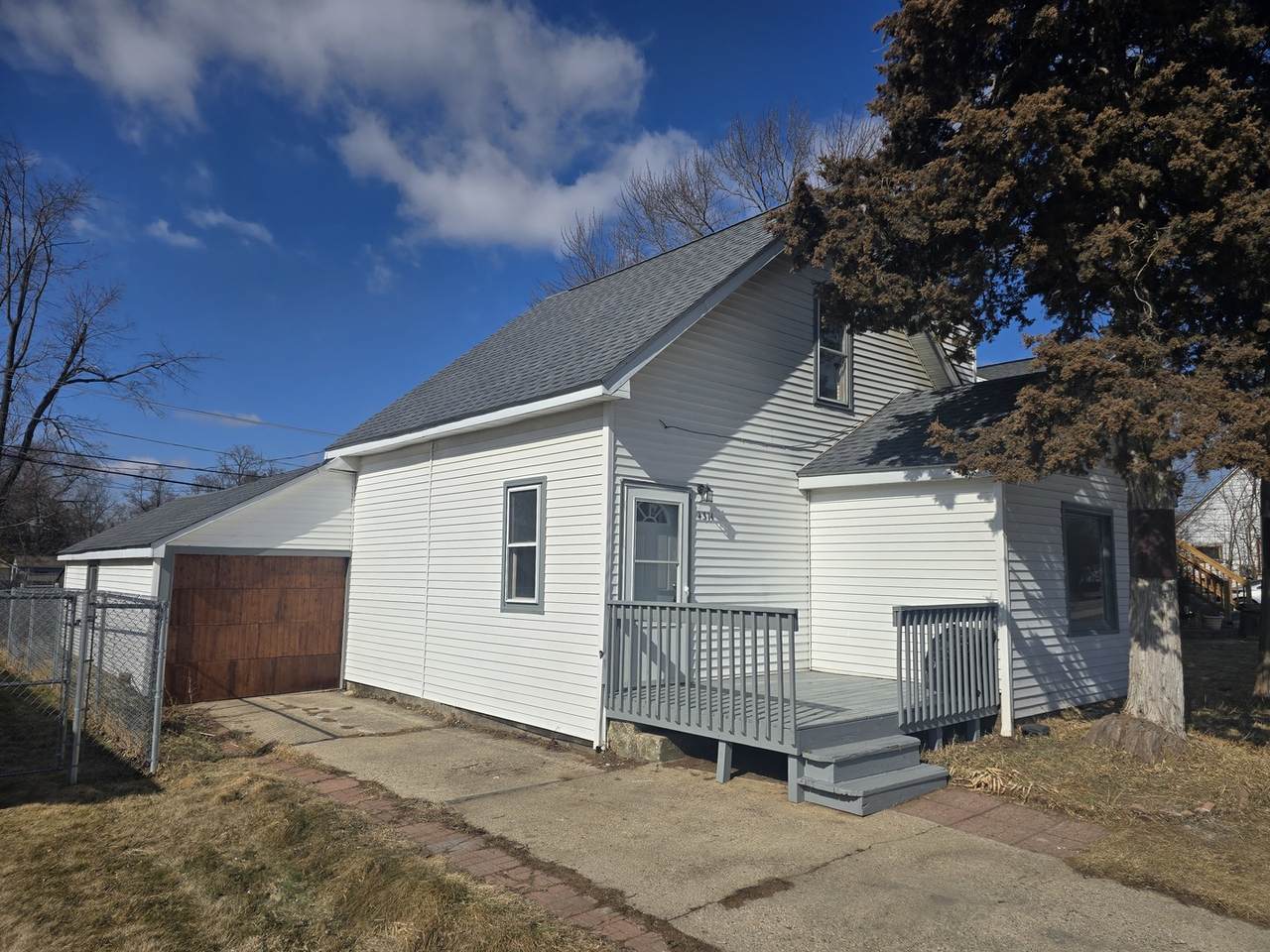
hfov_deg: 73.9
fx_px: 844
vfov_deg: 58.9
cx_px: 635
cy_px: 476
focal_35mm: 23
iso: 12
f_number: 1.7
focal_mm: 6.3
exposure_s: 1/1563
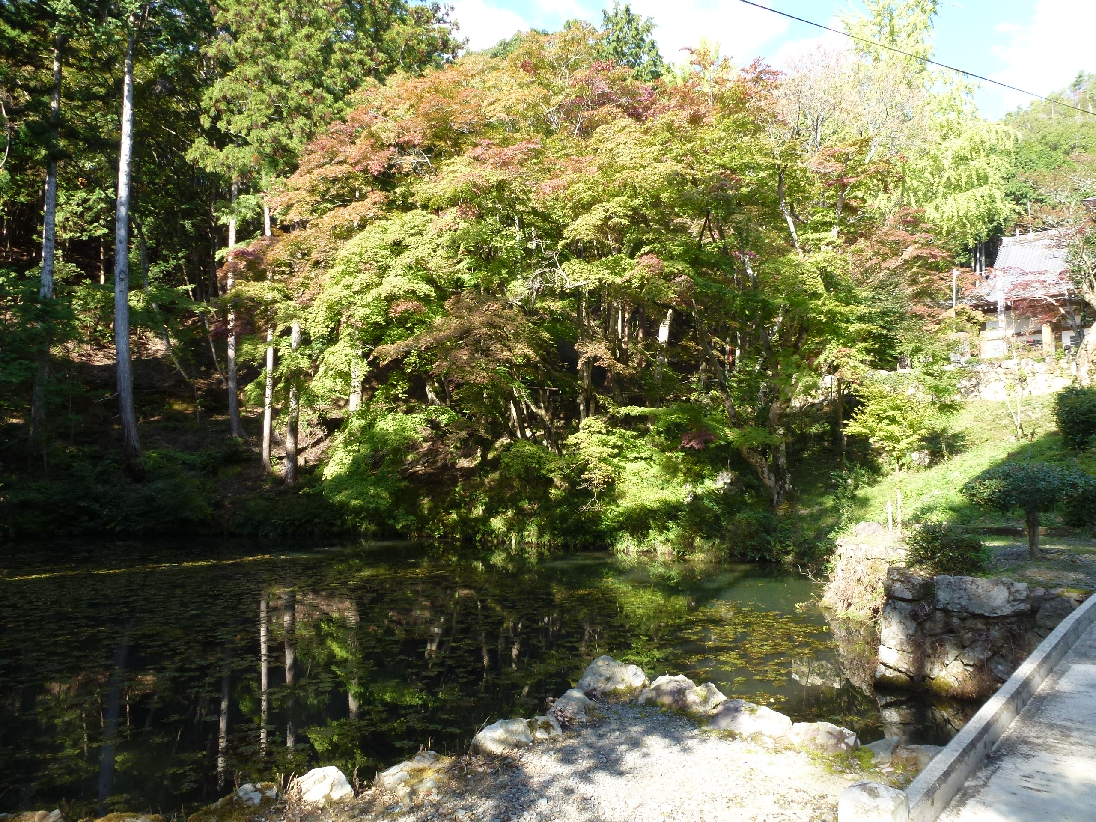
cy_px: 411
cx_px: 548
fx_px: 760
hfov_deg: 71.6
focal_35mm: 24
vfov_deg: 56.8
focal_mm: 4.3
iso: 100
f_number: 4
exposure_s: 1/125
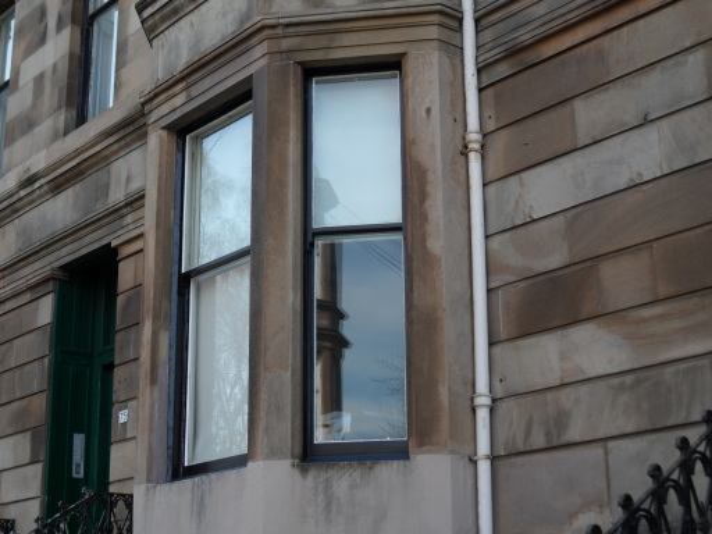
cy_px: 267
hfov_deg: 32.2
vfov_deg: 24.4
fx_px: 1234
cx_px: 356
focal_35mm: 60
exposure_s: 1/180
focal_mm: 10.3
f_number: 4
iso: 80
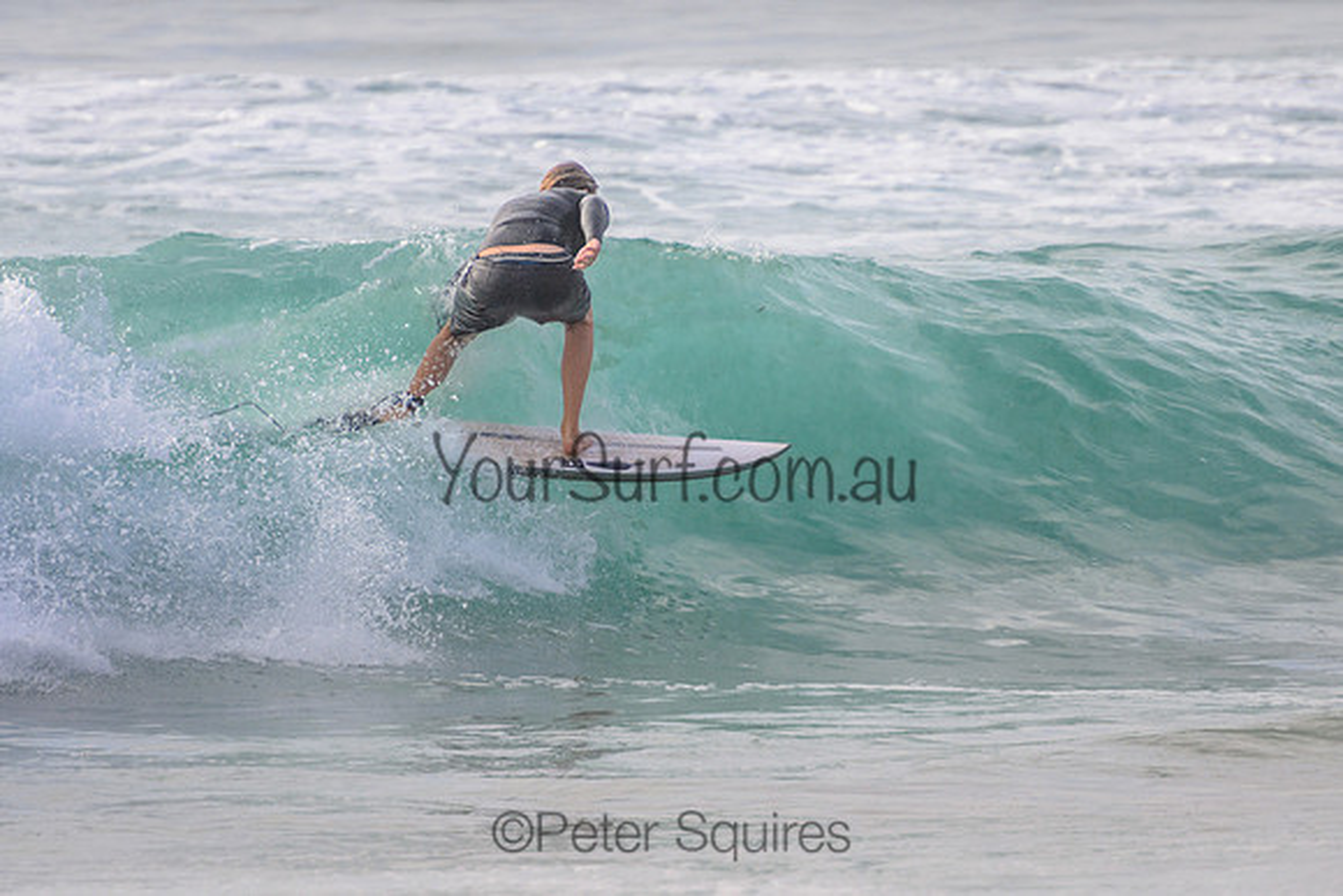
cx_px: 683
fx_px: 20528
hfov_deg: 3.7
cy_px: 444
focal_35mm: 550
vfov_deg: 2.5
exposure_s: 1/2000
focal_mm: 400
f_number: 5.6
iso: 360
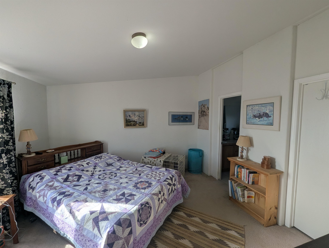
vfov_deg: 90.1
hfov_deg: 106.1
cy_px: 124
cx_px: 164
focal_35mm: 13
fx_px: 124
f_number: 2.2
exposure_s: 1/304
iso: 56
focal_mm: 1.95
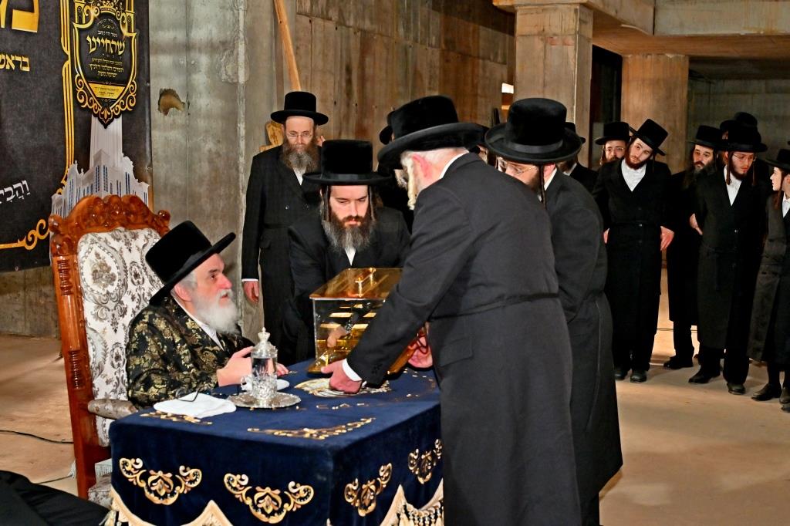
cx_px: 395
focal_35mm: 52
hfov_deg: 38.2
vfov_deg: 26.0
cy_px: 263
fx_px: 1141
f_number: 4
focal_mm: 35
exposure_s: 1/160
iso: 800
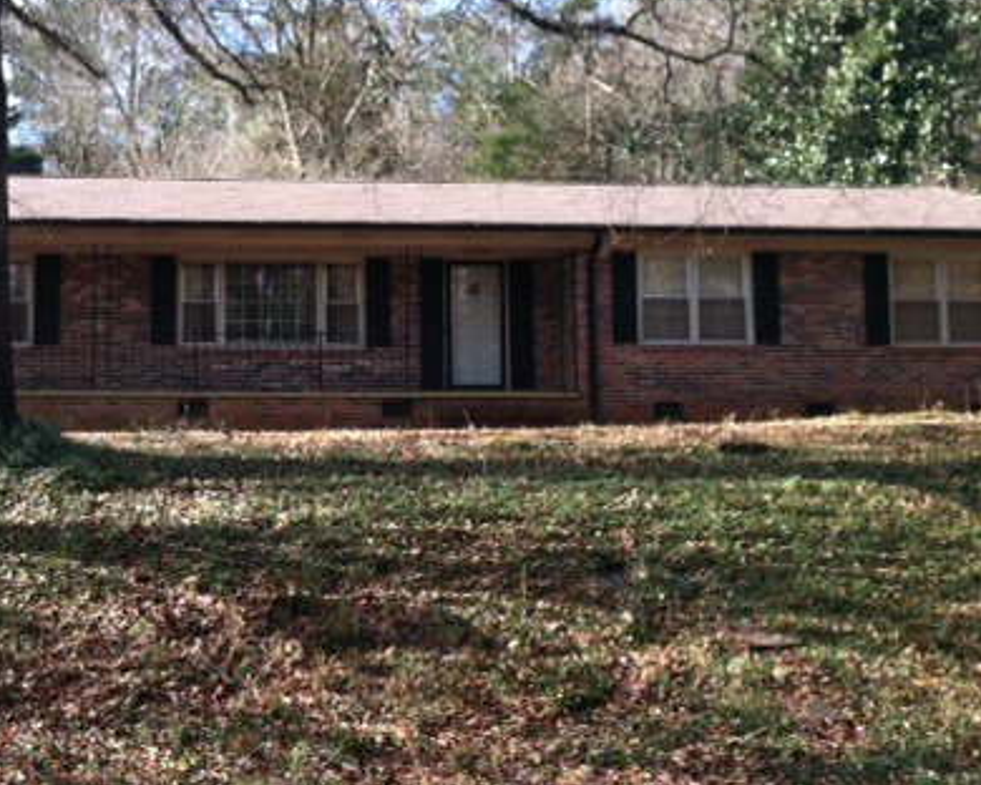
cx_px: 302
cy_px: 342
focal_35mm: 56
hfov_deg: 33.2
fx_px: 1626
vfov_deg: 27.1
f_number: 2.8
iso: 80
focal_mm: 3.85
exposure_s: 1/180
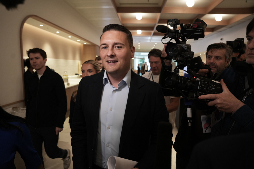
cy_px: 84
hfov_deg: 73.8
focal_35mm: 24
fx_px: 169
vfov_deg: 53.1
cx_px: 127
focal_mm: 24
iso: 2000
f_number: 4
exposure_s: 1/250
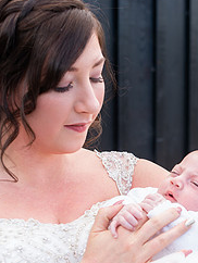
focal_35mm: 99
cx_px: 172
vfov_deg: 19.6
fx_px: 754
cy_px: 210
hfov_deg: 14.8
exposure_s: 1/250
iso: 100
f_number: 3.2
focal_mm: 35
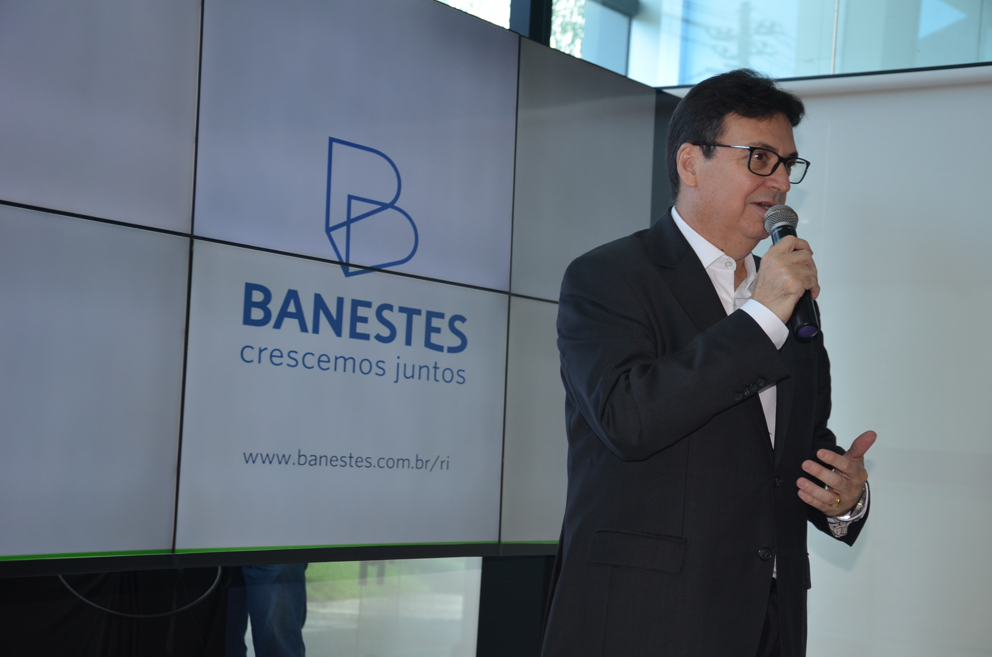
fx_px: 1980
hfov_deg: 28.1
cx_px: 496
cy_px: 328
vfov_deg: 18.8
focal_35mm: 72
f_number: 4.8
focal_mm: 48
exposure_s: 1/100
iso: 400
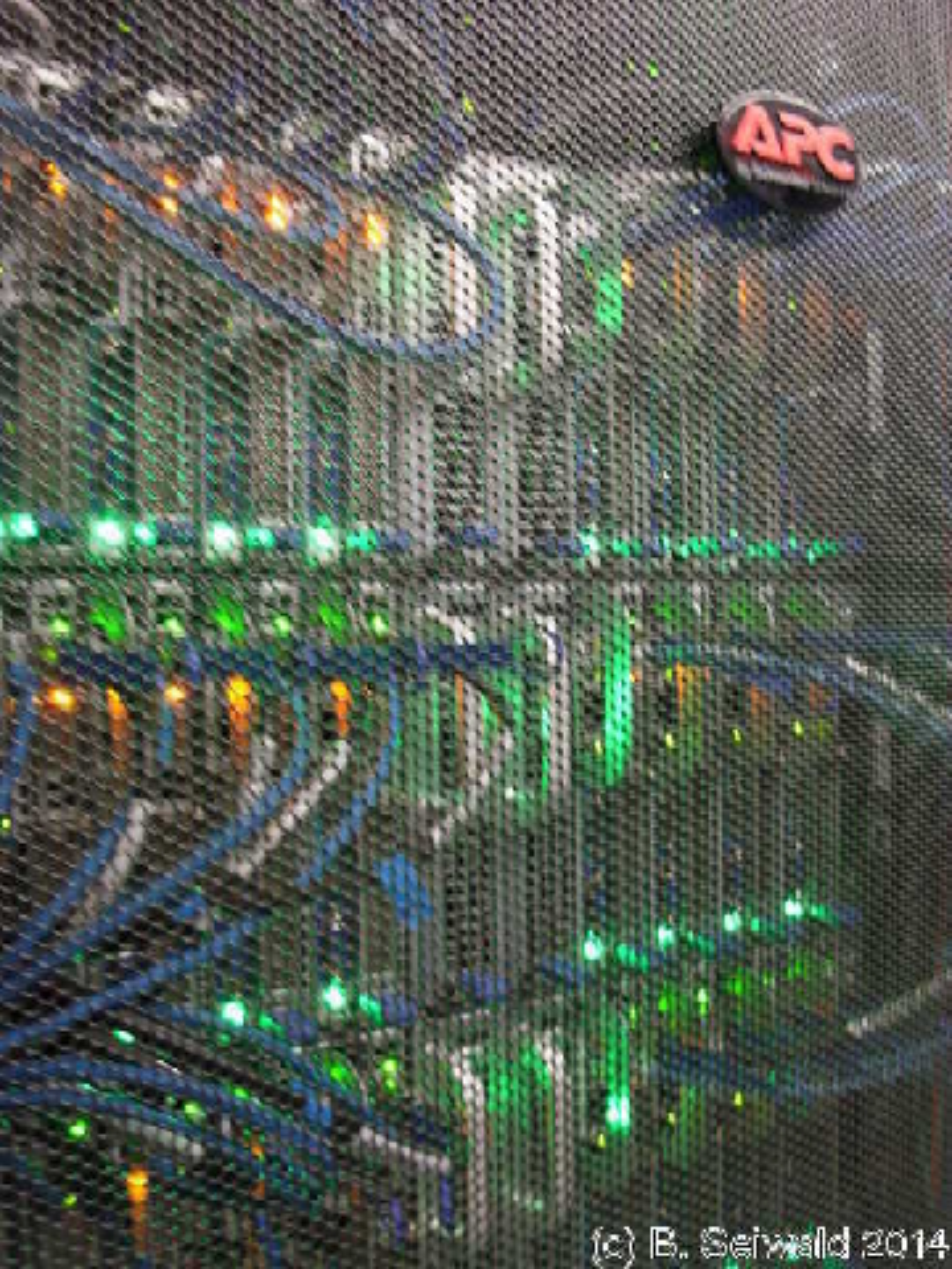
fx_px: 1650
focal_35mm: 45
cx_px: 476
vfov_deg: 42.1
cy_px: 634
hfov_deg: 32.2
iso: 200
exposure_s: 1/3.5
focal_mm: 7.5
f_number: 3.1
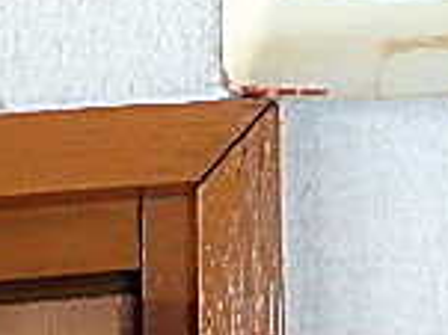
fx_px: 1151
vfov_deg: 14.8
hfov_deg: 21.3
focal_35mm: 89
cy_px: -231
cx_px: 442
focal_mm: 3.7
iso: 200
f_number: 3.5
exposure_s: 1/60
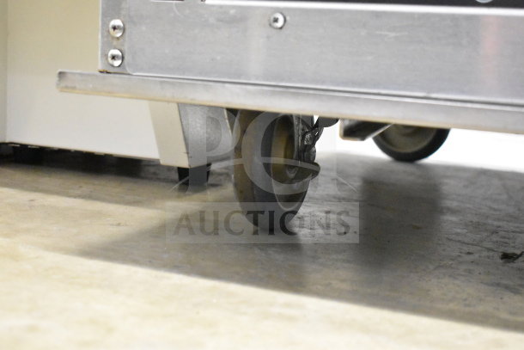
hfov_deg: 38.9
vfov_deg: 26.5
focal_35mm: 51
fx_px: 742
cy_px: 175
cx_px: 262
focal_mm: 34
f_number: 4.5
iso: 14400
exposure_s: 1/50
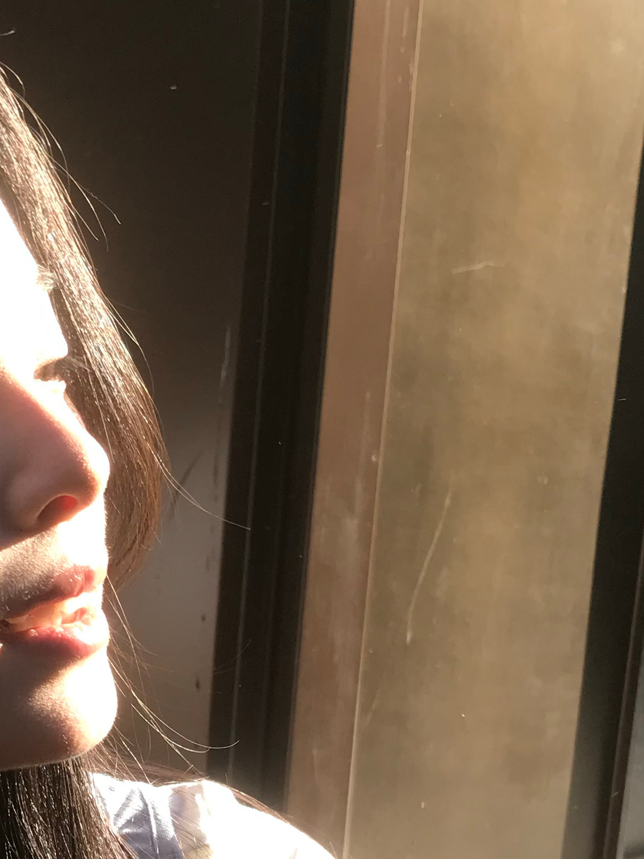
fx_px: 1811
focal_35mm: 73
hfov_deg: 19.7
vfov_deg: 25.7
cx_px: 36
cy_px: 803
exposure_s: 1/343
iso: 20
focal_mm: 3.99
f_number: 1.8
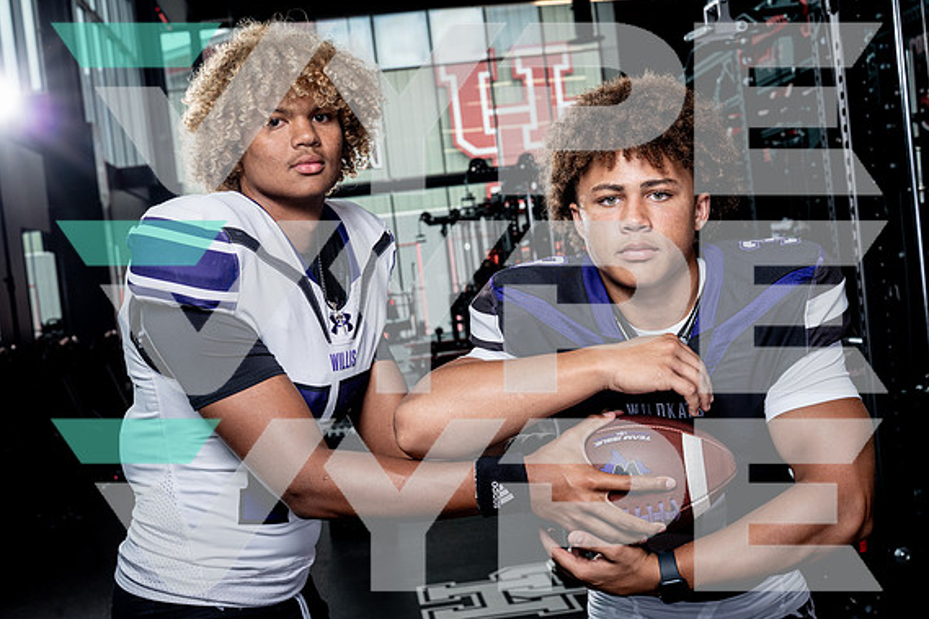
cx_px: 472
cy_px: 308
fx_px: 1316
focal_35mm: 51
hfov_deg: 38.9
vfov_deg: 26.5
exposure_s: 1/250
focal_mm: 50
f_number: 8
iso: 640
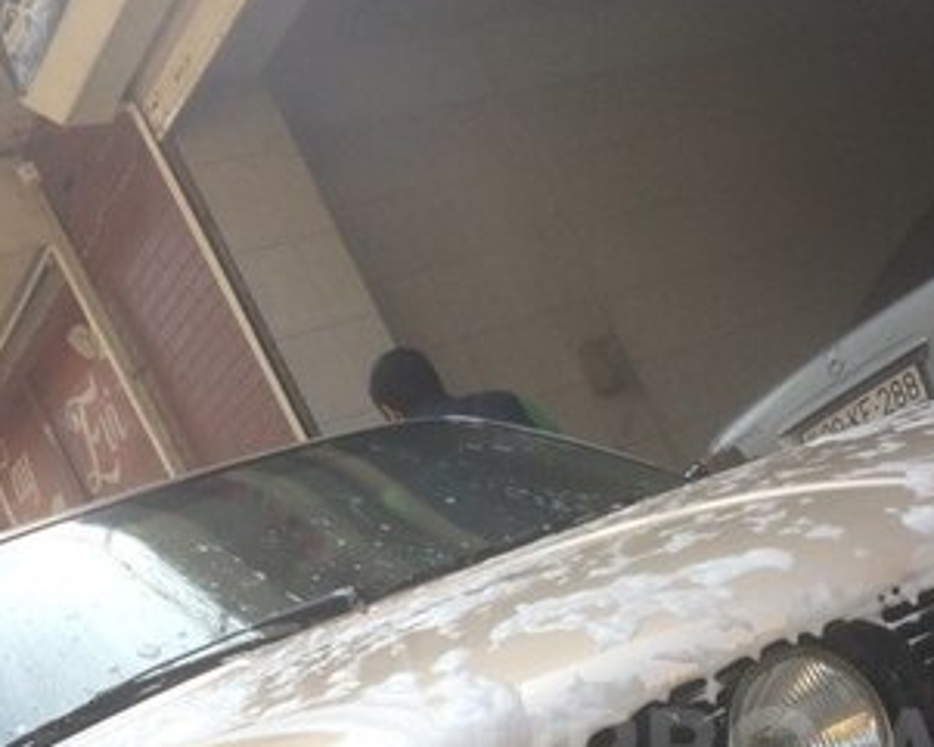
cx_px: 714
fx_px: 1714
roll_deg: +24.8
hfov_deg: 29.9
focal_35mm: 62
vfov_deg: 23.5
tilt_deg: -1.6
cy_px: 755
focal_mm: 4.15
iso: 32
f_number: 2.2
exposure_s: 1/191
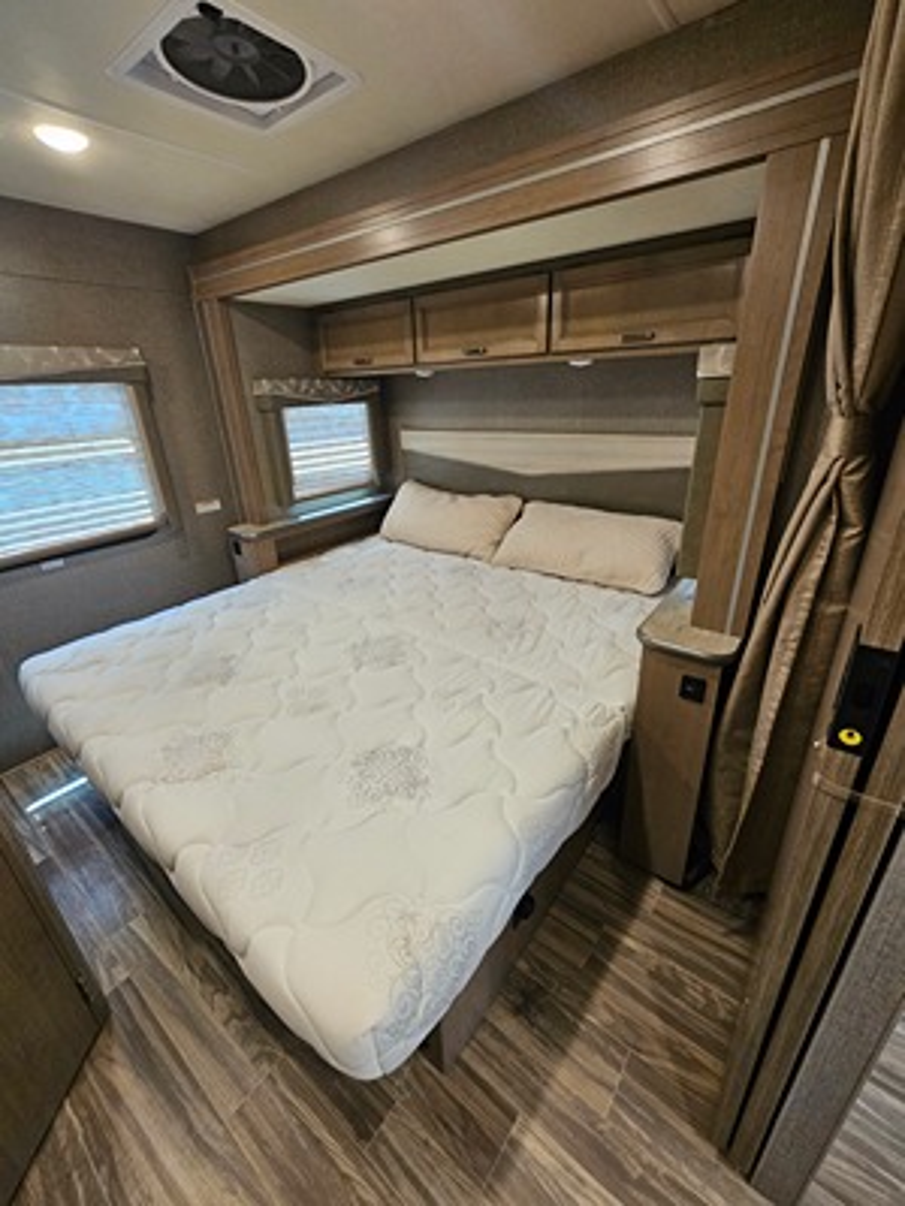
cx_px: 452
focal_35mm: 13
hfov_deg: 89.9
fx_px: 453
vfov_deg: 106.2
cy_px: 603
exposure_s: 1/60
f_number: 2.2
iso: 250
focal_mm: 2.2
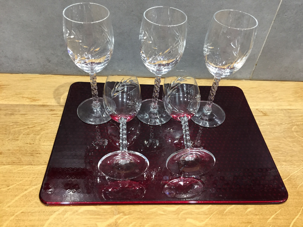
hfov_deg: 61.7
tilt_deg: -45.3
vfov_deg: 48.2
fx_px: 254
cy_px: 114
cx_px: 152
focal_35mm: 29
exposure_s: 1/33
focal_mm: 4.15
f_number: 2.2
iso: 200
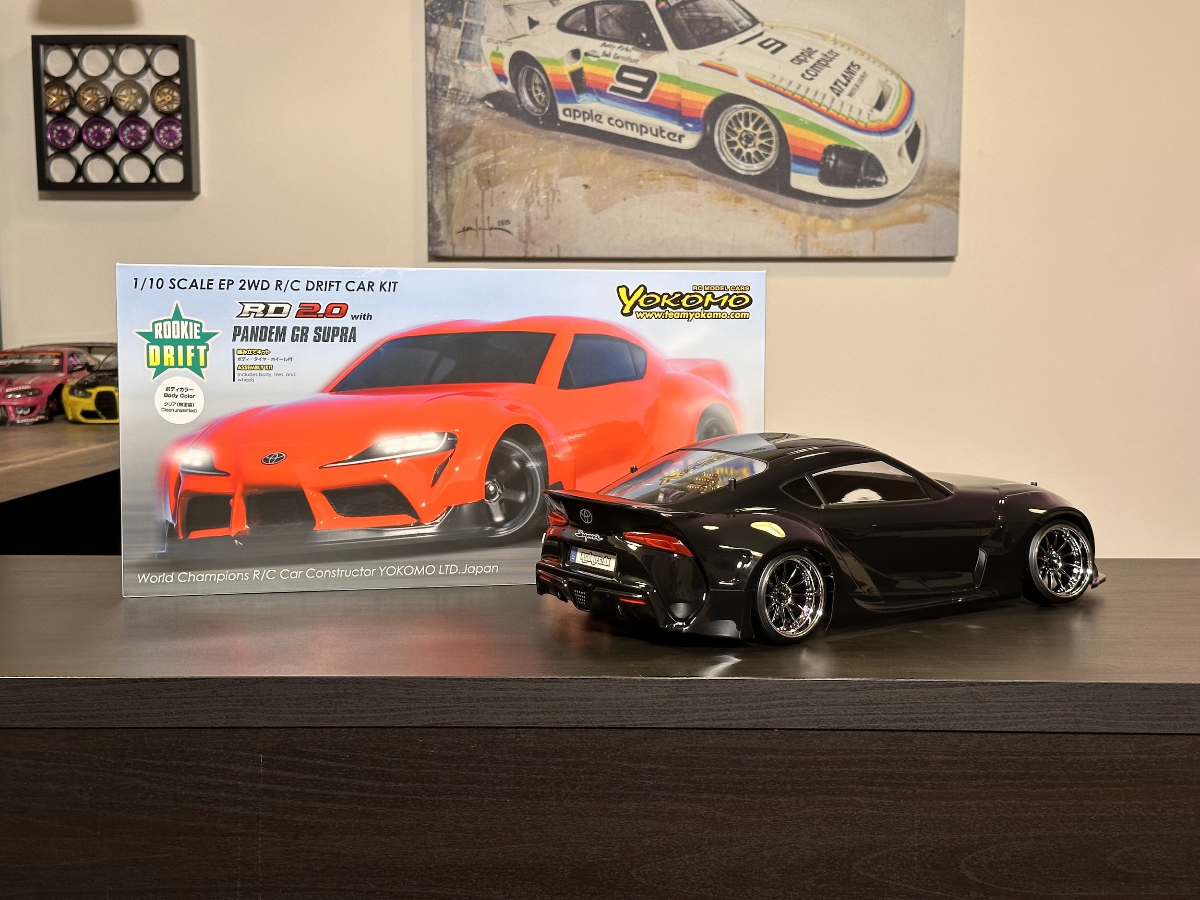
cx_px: 600
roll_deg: -0.9
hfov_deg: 39.7
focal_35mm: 48
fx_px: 1664
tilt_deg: -4.9
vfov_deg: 30.3
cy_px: 450
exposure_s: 1/50
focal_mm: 6.86
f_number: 1.78
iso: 64
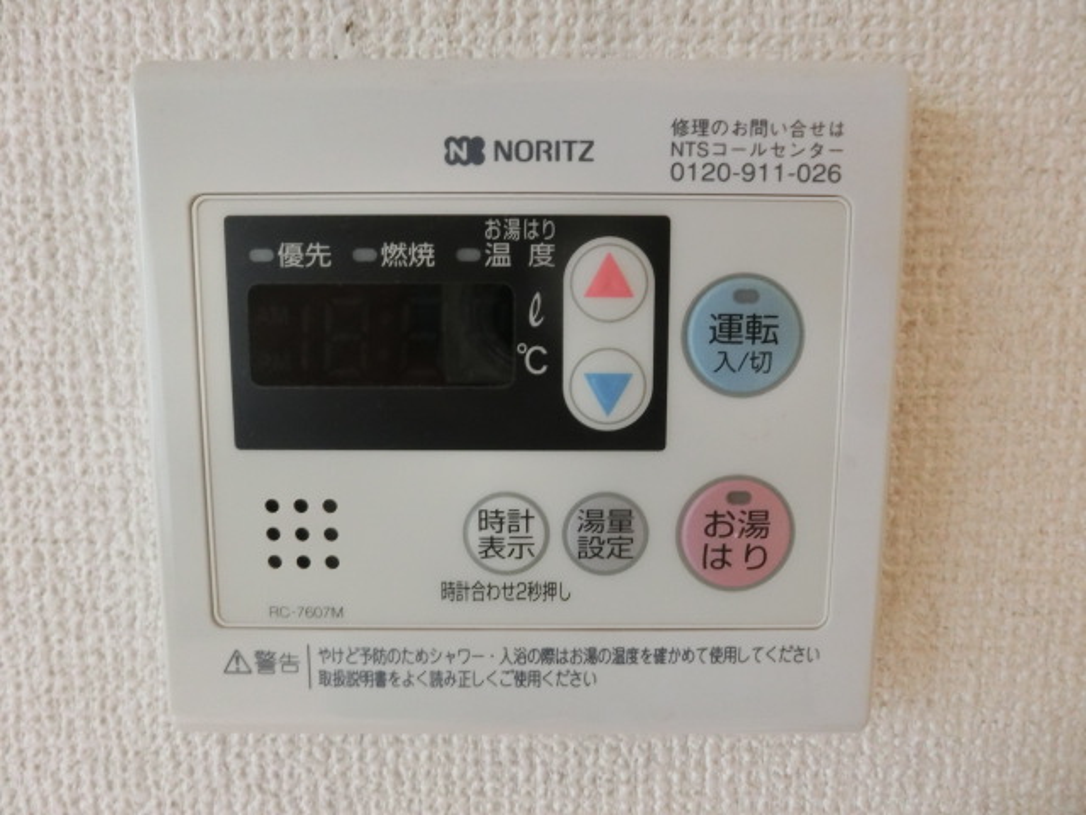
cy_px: 408
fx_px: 753
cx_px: 543
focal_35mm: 24
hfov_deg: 71.6
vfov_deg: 56.8
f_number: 3
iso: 500
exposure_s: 1/25
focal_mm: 4.24
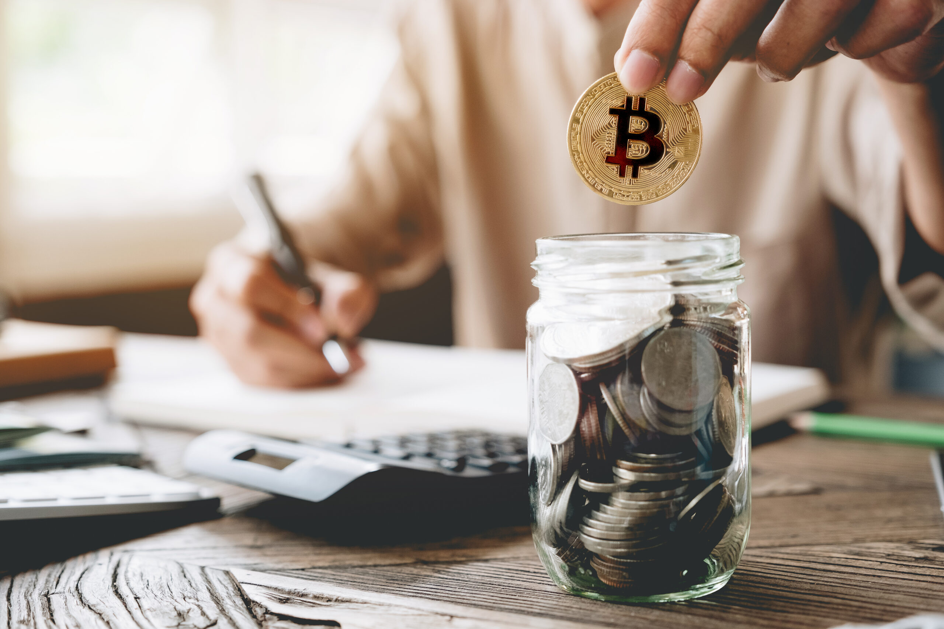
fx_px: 1521
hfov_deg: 34.5
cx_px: 472
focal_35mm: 58
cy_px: 314
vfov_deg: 23.4
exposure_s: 1/480
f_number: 2.8
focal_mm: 38.8
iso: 400
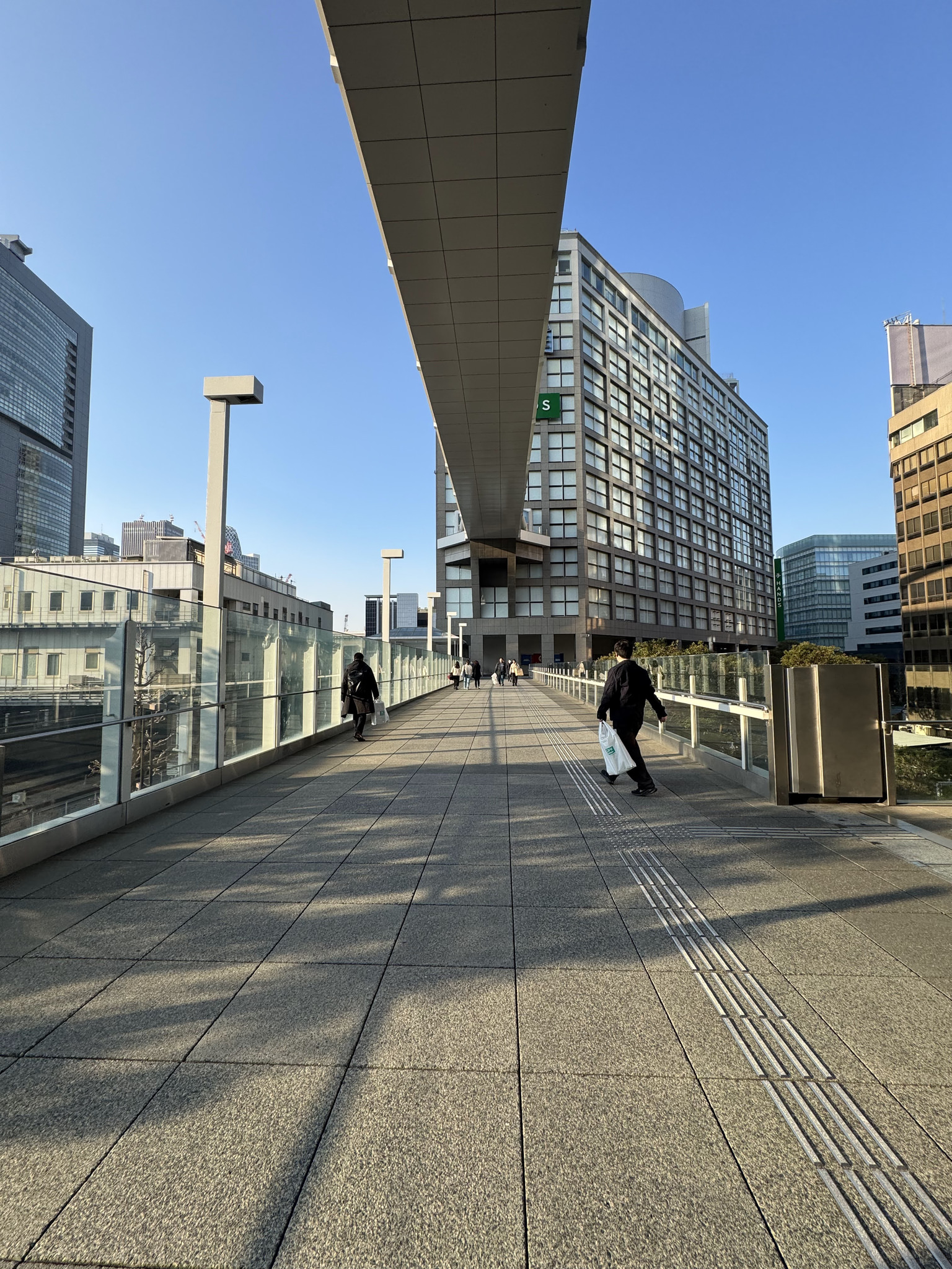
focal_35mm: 14
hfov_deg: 85.7
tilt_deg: +5.5
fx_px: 513
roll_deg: +1.3
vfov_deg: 102.1
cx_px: 476
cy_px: 634
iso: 40
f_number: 2.2
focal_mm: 2.22
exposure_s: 1/669
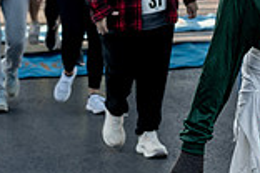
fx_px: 1502
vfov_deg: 6.5
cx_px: 287
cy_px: -81
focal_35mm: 208
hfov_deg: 9.8
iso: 125
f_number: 3.5
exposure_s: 1/500
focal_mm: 56
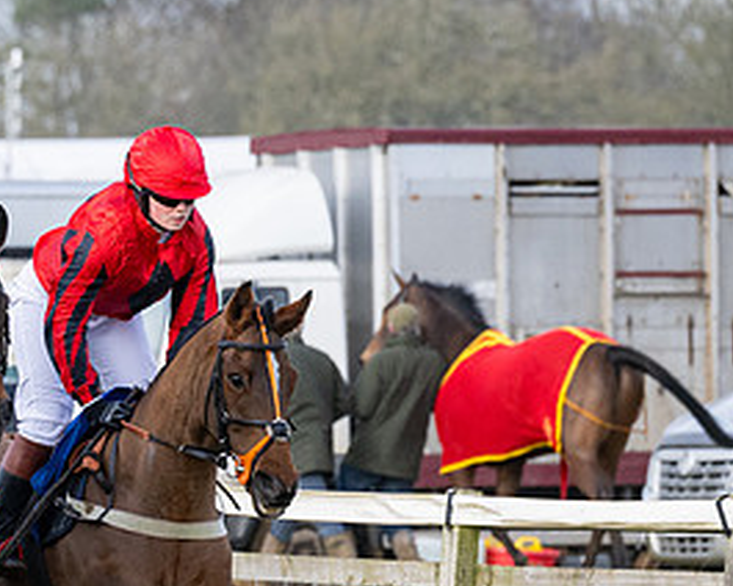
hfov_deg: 2.3
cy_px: 632
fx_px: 18440
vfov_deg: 1.8
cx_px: -19
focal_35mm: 850
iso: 400
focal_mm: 185
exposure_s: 1/1250
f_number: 5
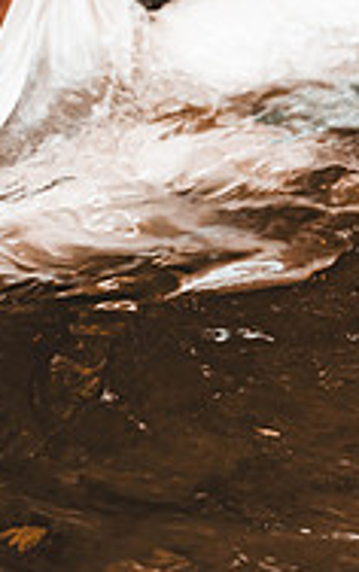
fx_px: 3433
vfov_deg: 9.5
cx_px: 301
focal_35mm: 220
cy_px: 99
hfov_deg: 6.0
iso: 1000
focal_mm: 70
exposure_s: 1/400
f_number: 2.8
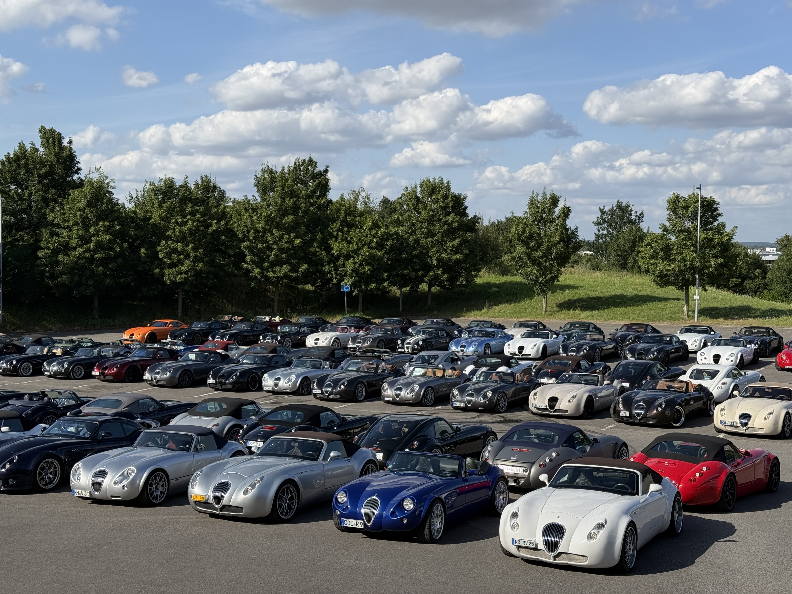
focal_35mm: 48
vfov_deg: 30.3
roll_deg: -0.5
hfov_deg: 39.7
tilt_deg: -1.7
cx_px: 396
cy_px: 297
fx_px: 1098
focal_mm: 6.76
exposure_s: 1/4878
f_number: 1.78
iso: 64
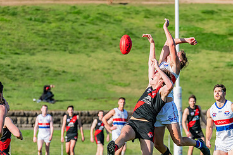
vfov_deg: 2.5
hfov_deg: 3.8
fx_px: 3493
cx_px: 150
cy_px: 96
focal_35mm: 540
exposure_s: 1/1600
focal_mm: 330
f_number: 8
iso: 800
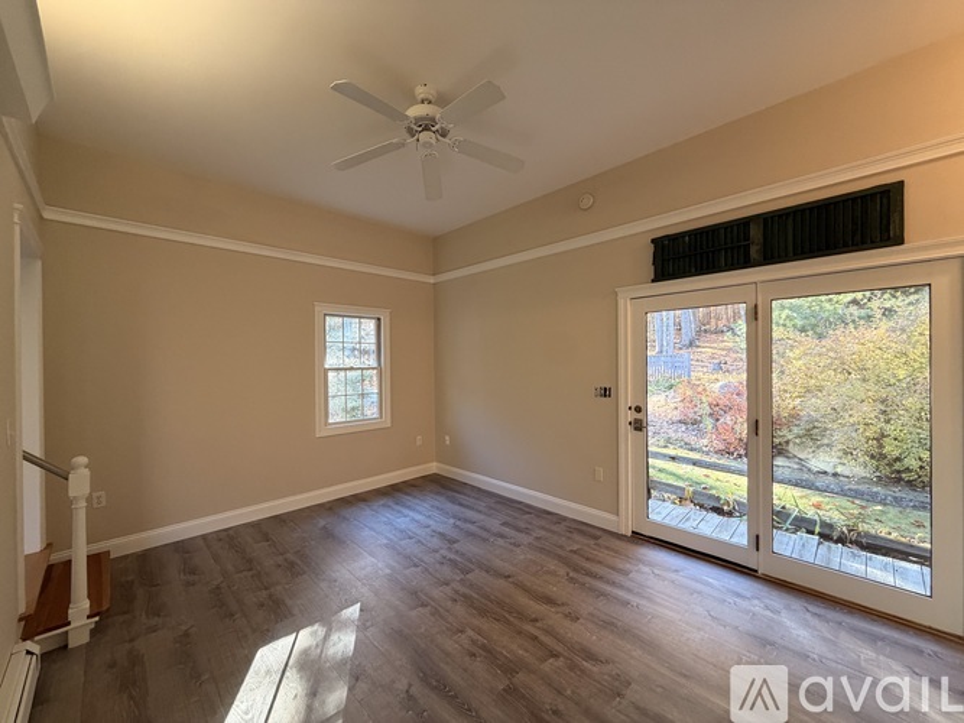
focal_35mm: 14
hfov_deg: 102.1
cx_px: 482
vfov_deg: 85.7
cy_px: 362
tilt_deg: +0.6
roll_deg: +0.4
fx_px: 390
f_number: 2.2
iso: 320
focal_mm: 2.22
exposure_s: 1/60
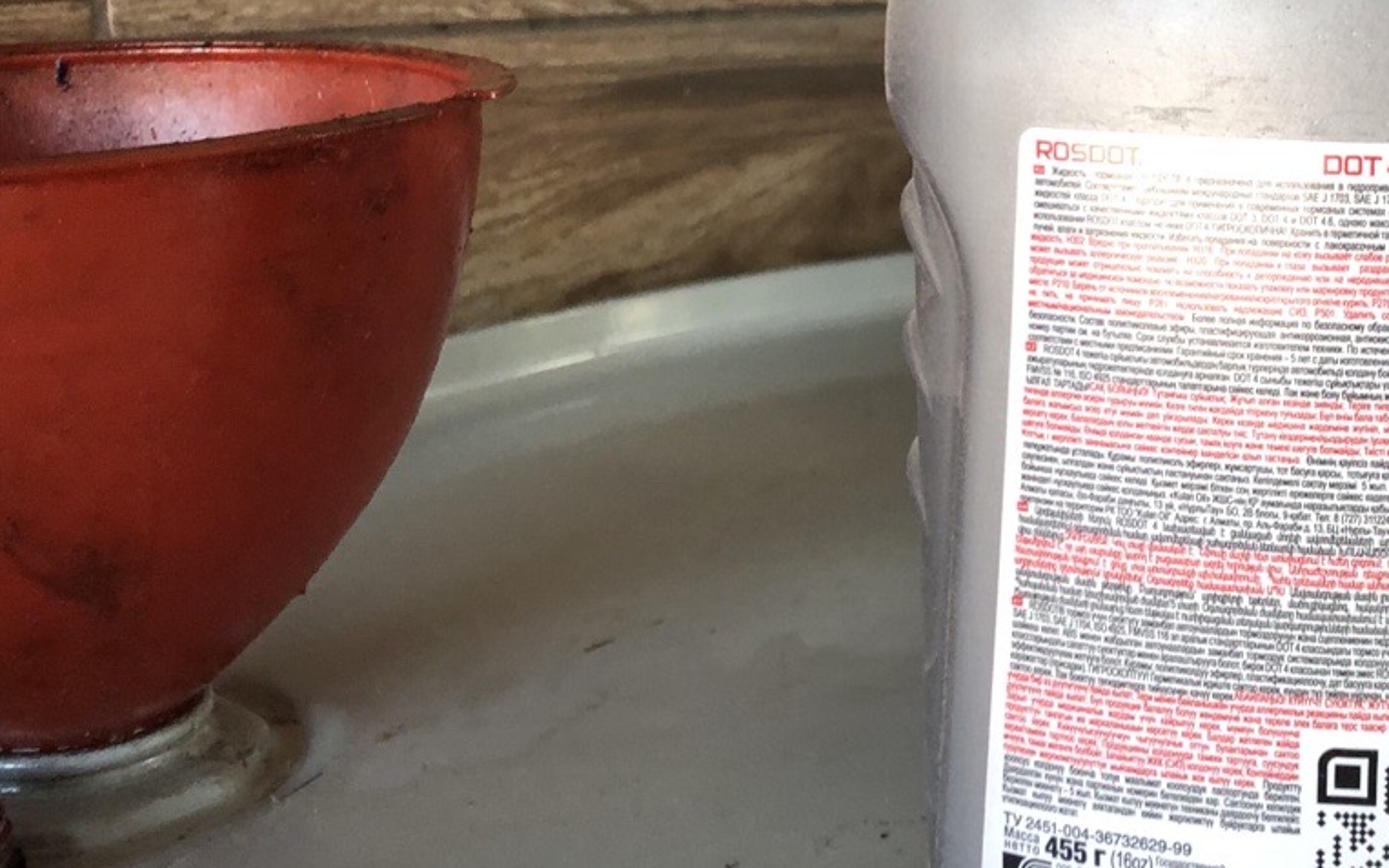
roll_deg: +0.3
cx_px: 1174
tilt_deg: -12.1
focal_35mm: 56
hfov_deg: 34.8
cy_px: 264
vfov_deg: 23.0
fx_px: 2120
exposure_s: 1/30
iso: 32
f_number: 1.8
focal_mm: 4
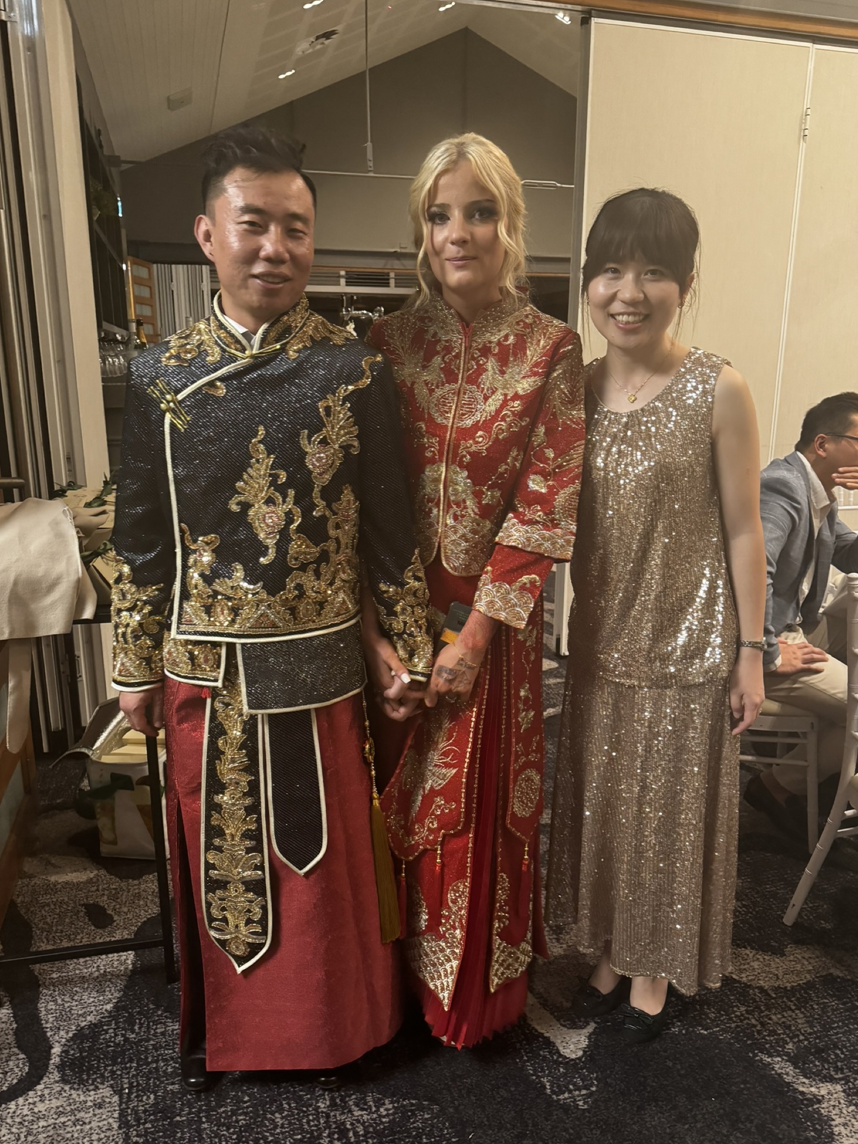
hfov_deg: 54.9
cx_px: 425
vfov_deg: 69.4
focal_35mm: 25
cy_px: 573
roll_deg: -0.7
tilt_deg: -14.3
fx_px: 826
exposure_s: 1/36
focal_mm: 6.76
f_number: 1.78
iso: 1000
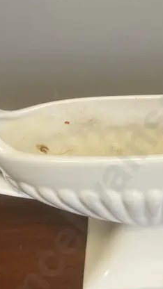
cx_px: 151
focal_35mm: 75
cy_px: 130
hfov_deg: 15.9
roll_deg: -0.7
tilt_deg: -37.4
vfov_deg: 28.2
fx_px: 576
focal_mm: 3.99
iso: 80
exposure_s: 1/50
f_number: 1.8
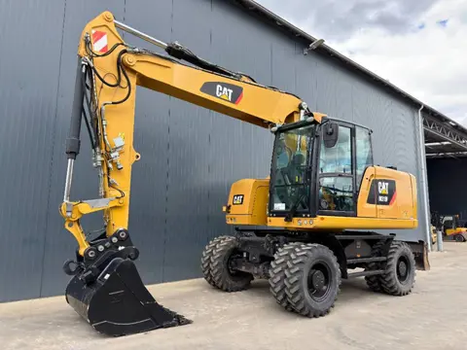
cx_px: 234
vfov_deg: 56.8
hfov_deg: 71.6
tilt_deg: +8.8
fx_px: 324
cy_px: 175
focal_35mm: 24
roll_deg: -0.9
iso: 80
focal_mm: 6.76
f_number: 1.78
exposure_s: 1/1076
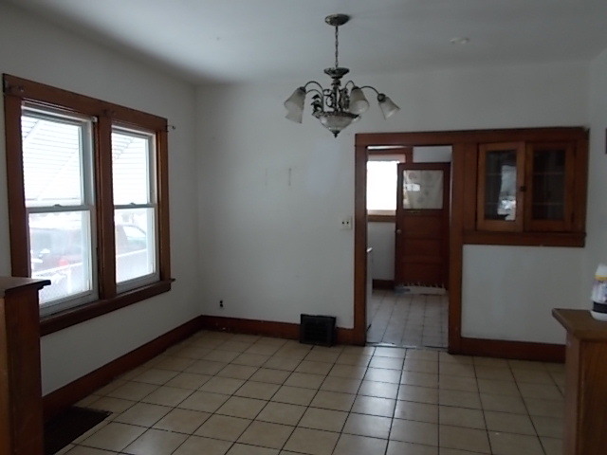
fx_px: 456
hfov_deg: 67.3
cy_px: 228
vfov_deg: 53.1
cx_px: 304
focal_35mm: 26
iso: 80
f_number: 3.2
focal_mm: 4.6
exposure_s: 1/40
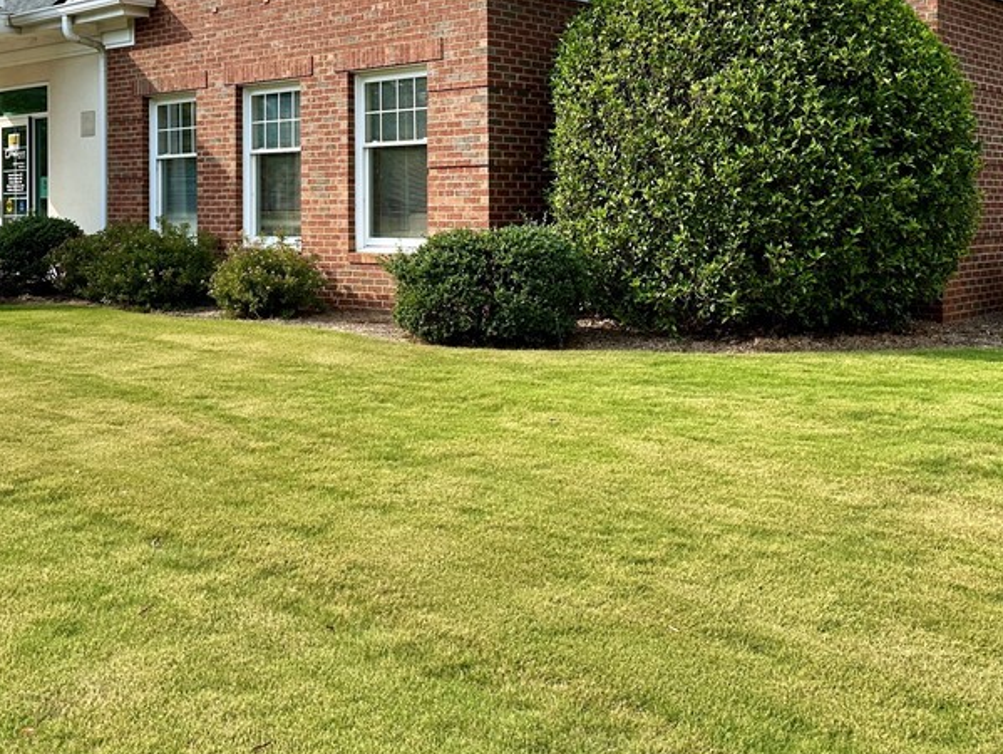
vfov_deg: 34.3
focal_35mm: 41
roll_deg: +0.3
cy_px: 176
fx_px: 1189
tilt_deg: +1.9
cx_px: 415
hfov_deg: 45.6
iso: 80
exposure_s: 1/2809
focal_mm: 6.86
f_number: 1.78
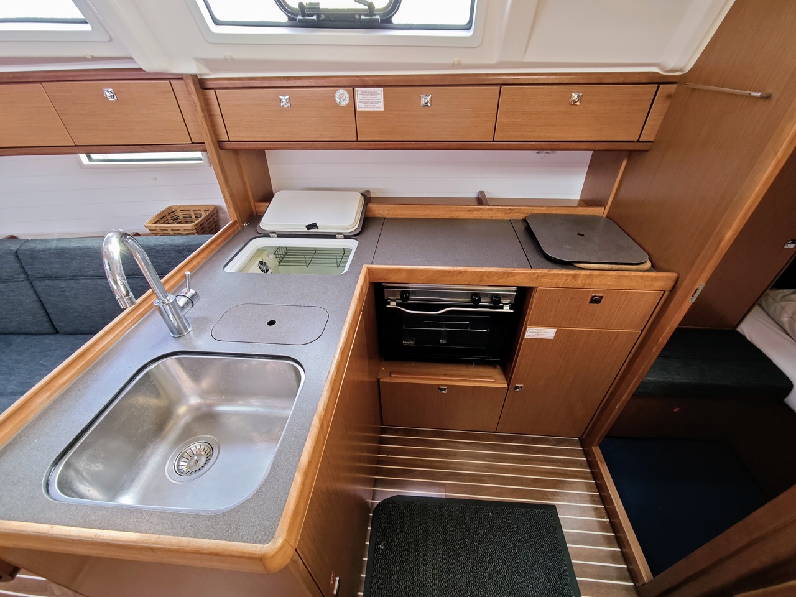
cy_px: 298
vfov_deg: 85.7
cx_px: 398
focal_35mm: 14
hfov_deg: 102.1
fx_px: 322
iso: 200
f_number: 2.2
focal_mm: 2.16
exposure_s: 1/35.1
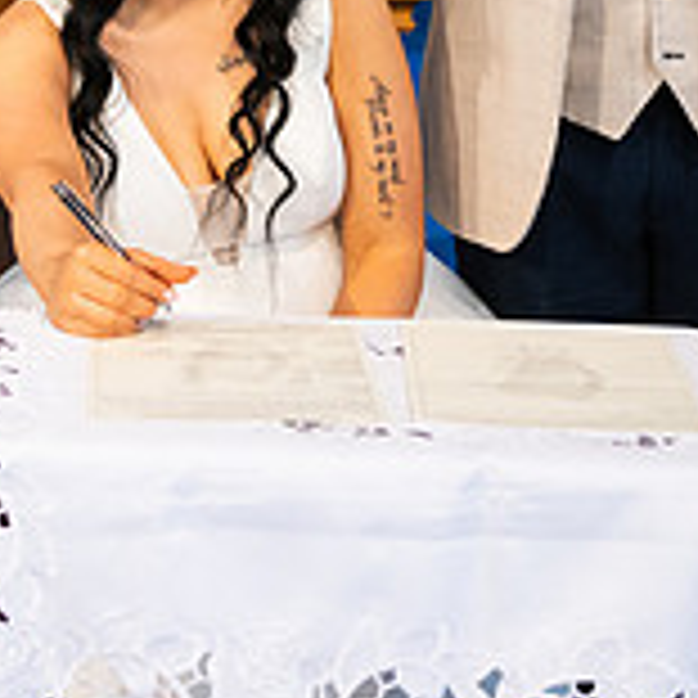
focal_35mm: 127
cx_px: 297
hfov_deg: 13.7
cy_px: -137
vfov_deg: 13.4
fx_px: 2897
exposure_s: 1/160
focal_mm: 40
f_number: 3.5
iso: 1000
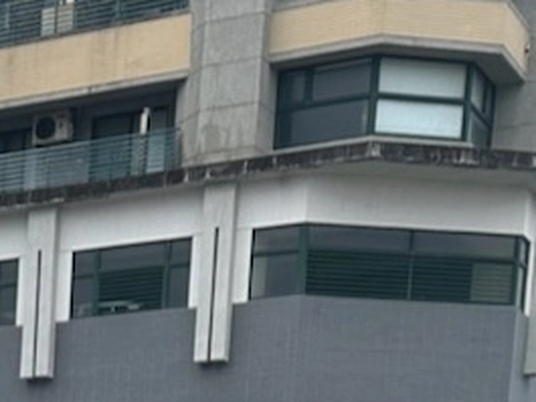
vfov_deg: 10.9
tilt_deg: -10.1
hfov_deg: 15.4
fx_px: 1797
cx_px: -314
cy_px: 965
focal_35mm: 116
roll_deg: -1.0
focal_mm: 6.9
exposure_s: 1/398
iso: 80
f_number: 1.8
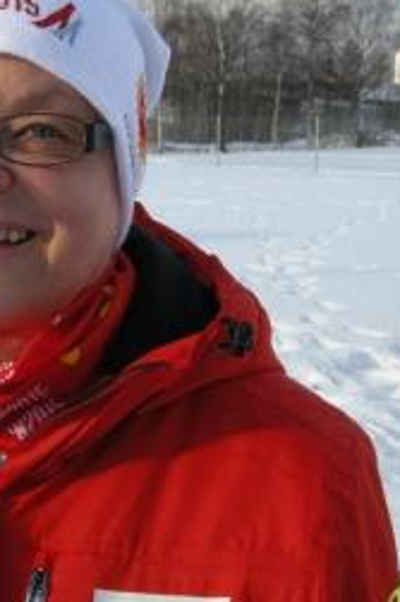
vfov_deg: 31.0
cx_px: 31
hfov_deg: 20.4
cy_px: 302
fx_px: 1085
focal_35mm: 65
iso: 64
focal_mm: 7.5
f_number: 4.8
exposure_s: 1/202
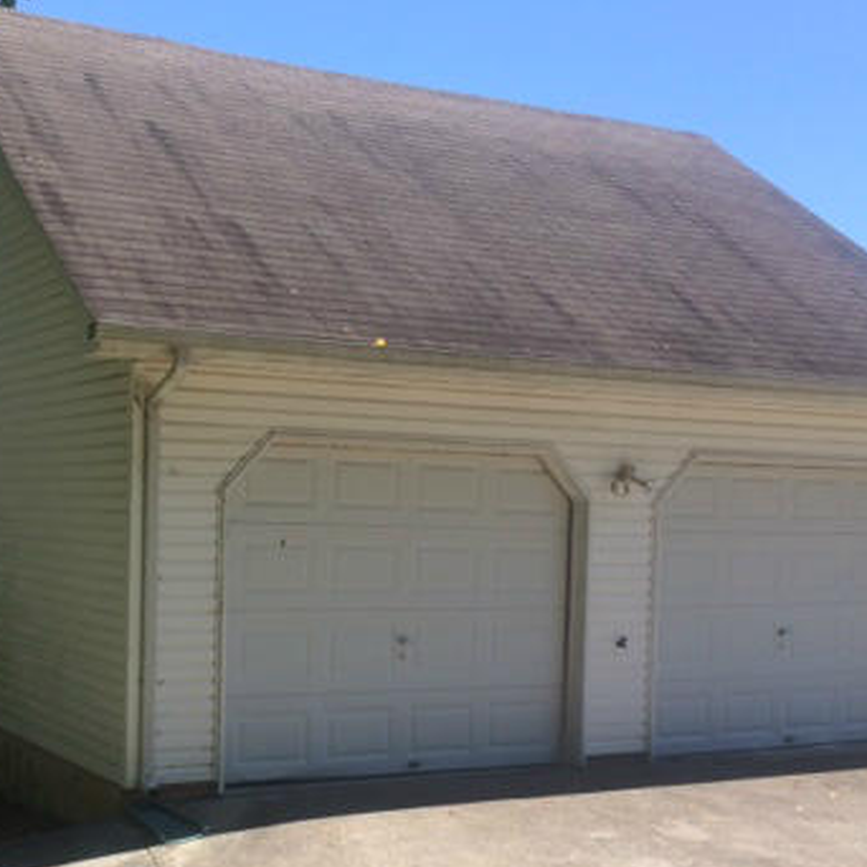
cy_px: 560
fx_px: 1360
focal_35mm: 48
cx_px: 185
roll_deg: -0.9
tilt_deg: -2.7
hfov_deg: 34.4
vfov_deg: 35.1
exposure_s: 1/1109
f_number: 2.2
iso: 32
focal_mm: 4.15
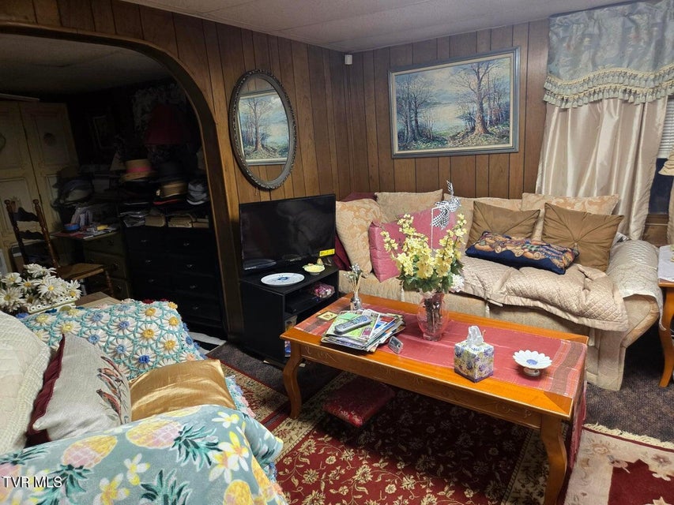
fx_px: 448
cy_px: 252
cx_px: 337
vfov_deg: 58.9
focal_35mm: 23
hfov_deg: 73.9
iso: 320
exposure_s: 1/61
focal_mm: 5.4
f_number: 1.8
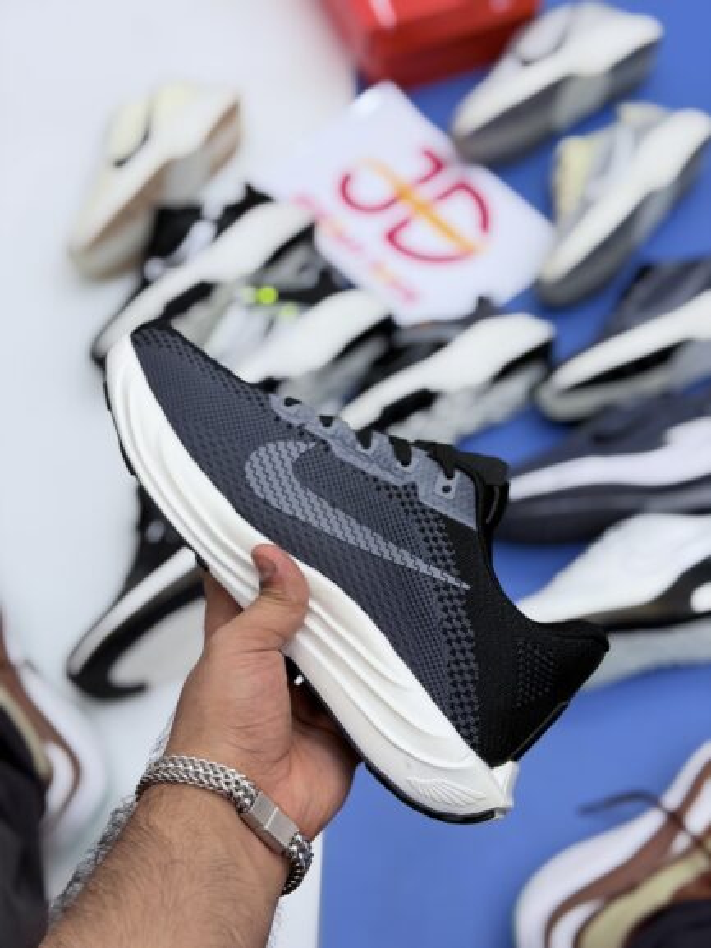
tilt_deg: -56.9
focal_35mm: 48
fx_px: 1314
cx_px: 356
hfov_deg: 30.3
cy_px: 474
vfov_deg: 39.6
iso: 64
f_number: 1.78
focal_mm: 6.76
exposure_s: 1/336
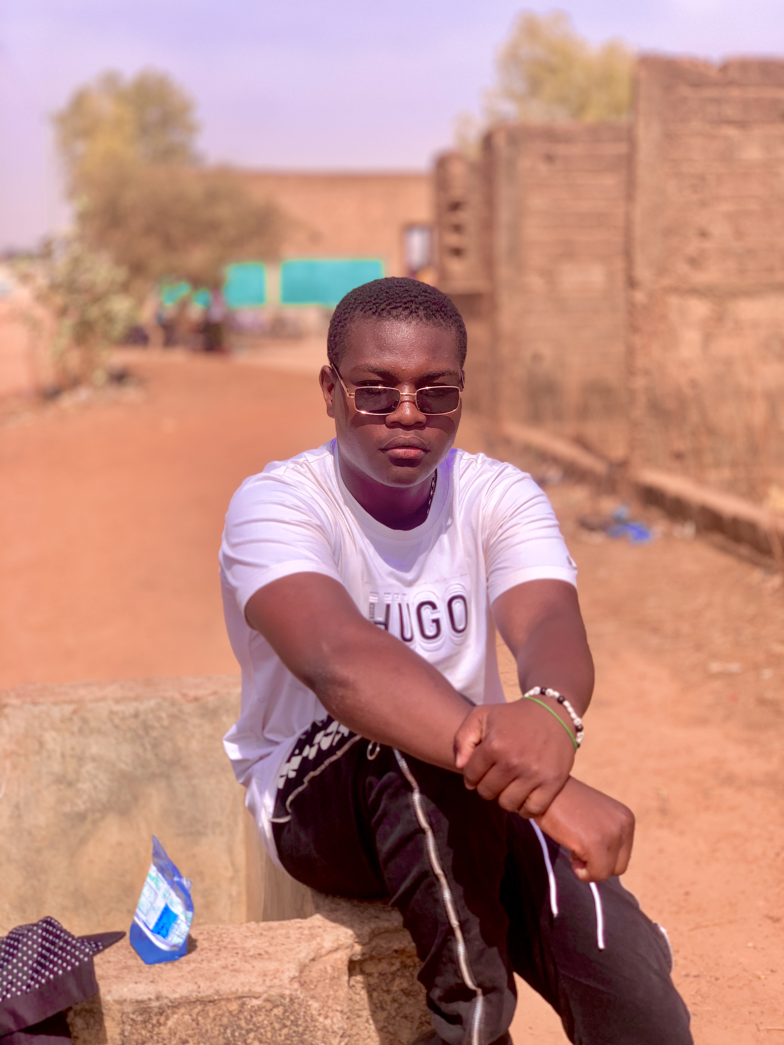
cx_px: 392
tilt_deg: -9.2
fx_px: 1570
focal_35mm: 52
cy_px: 522
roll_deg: -0.1
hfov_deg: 28.0
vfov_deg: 36.8
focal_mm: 6
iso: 16
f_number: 2.4
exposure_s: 1/1089
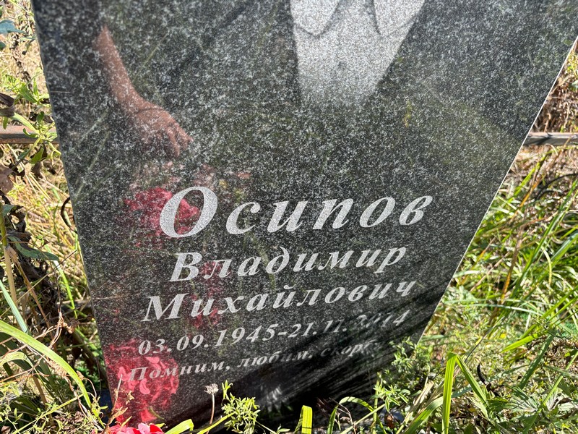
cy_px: 217
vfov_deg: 53.1
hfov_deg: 67.3
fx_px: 434
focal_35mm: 26
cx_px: 289
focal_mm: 5.96
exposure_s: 1/471
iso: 50
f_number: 1.6
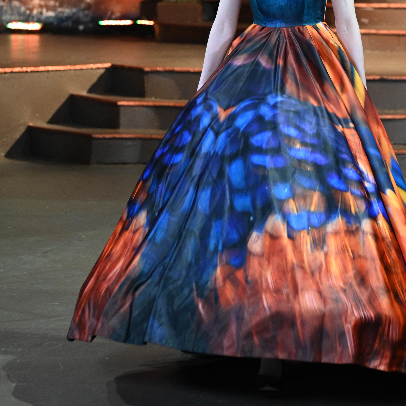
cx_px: 262
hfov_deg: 10.3
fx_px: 2243
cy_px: 51
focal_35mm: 169
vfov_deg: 10.3
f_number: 4.5
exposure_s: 1/100
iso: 2800
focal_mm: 98
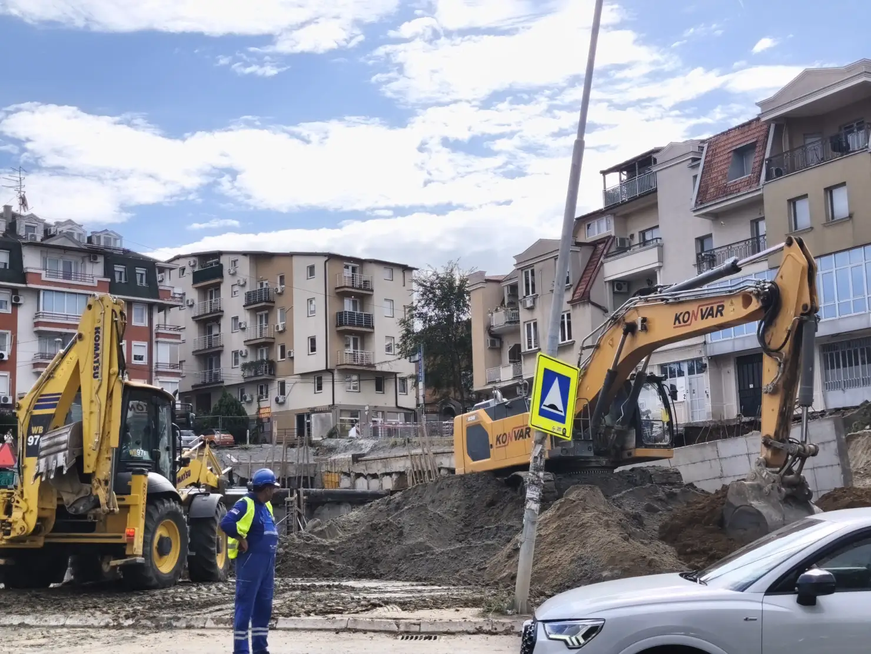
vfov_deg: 31.5
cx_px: 436
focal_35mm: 46
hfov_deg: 41.2
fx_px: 1157
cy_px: 327
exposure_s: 1/1891
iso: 50
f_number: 1.65
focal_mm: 6.18
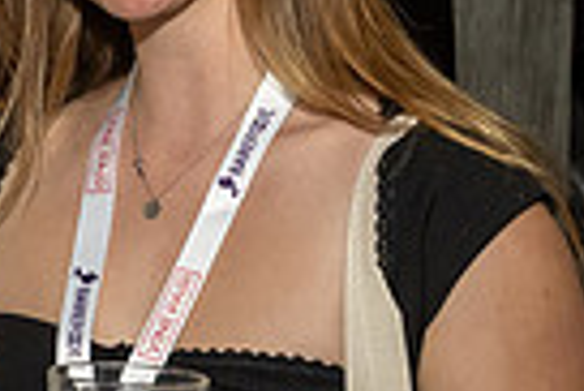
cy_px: 123
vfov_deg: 8.4
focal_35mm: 164
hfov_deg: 12.1
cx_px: -202
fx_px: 2663
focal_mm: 20
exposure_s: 1/250
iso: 800
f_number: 7.1
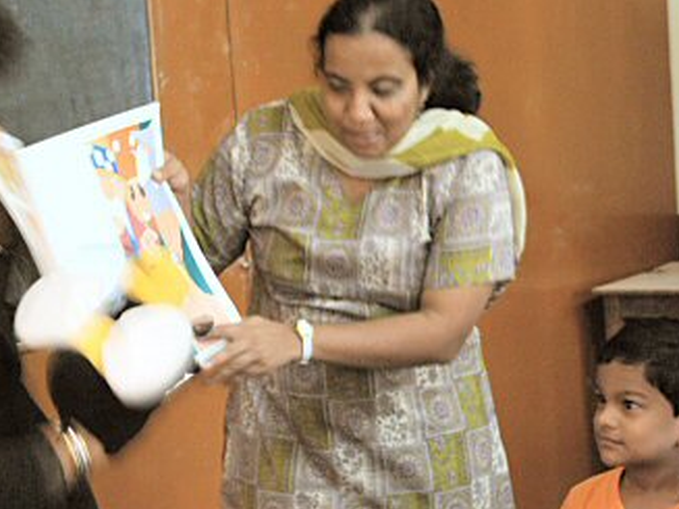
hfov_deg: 18.5
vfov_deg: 14.0
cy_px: 274
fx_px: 2078
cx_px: 280
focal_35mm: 106
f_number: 5.6
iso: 1600
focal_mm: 48
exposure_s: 1/8
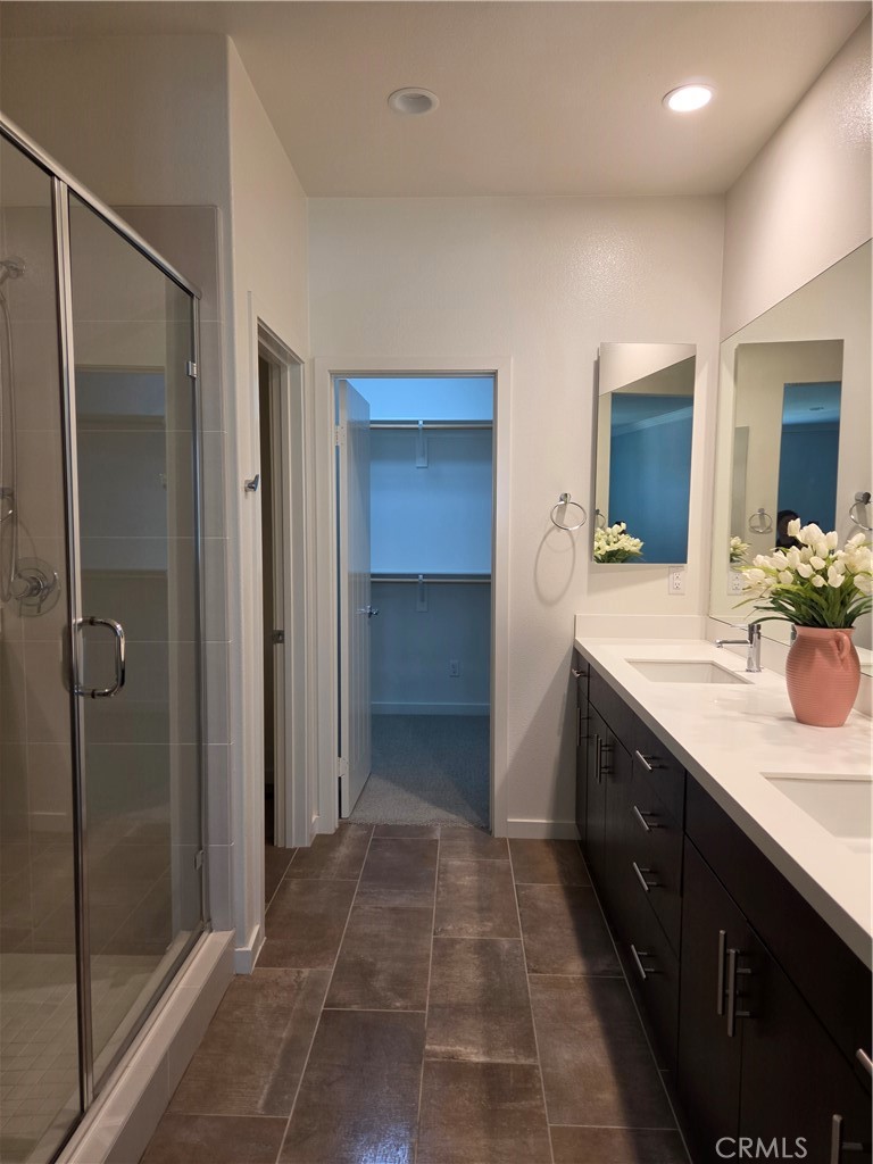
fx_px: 773
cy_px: 582
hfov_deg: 58.9
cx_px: 436
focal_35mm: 23
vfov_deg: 73.9
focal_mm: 5.4
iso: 250
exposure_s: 1/120
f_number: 1.8
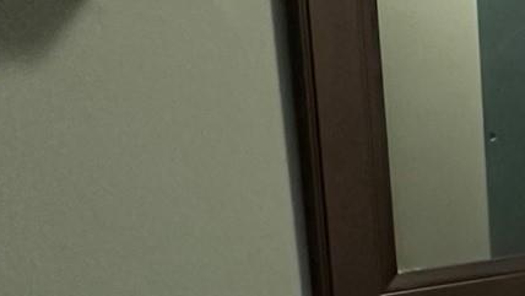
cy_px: 226
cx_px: 1025
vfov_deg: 16.5
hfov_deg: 19.0
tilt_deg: -7.3
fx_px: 1016
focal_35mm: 73
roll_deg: +0.2
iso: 500
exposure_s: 1/60
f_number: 2.2
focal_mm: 2.22
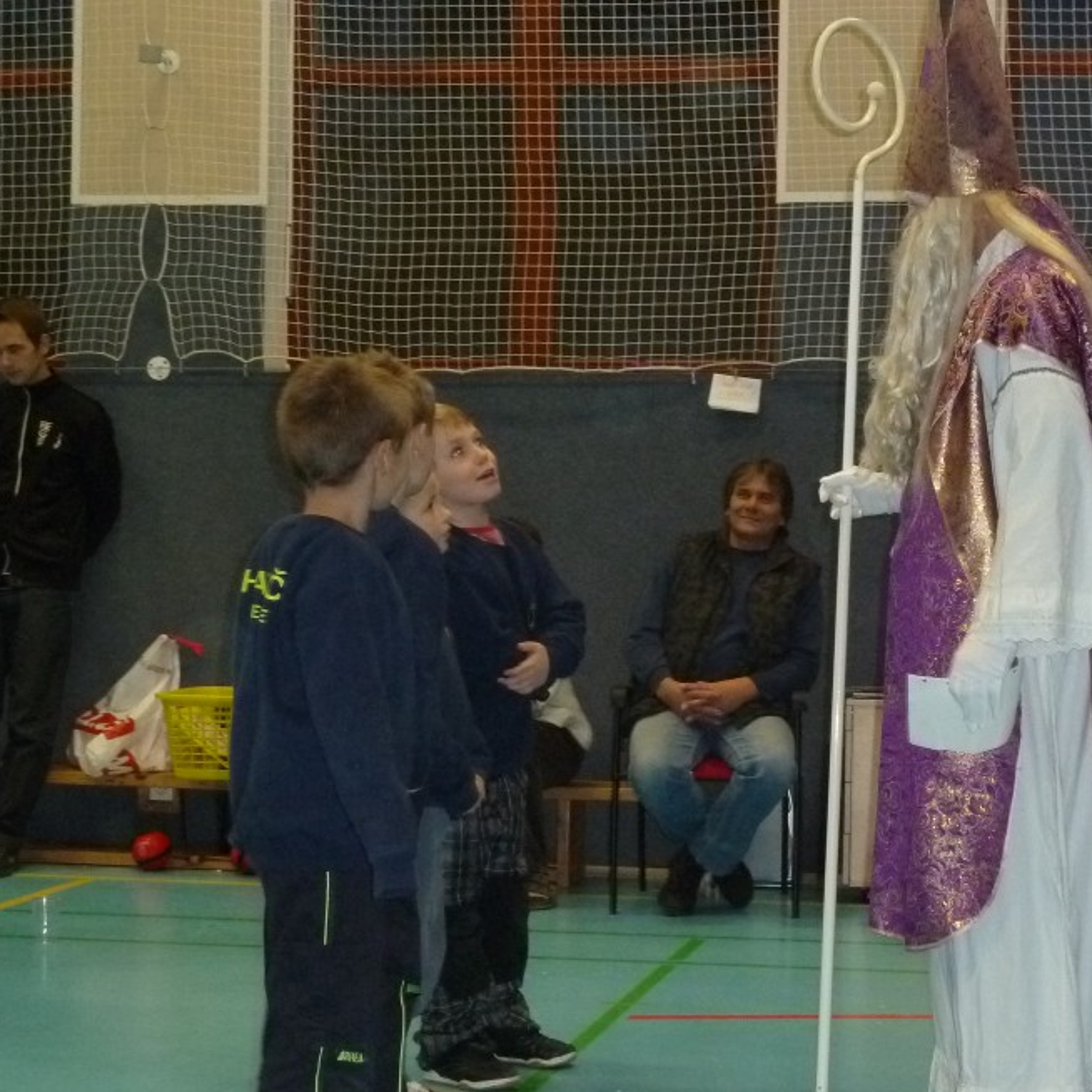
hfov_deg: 23.8
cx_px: 765
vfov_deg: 24.0
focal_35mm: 72
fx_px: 2570
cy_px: 638
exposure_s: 1/30
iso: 500
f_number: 3.8
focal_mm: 8.5
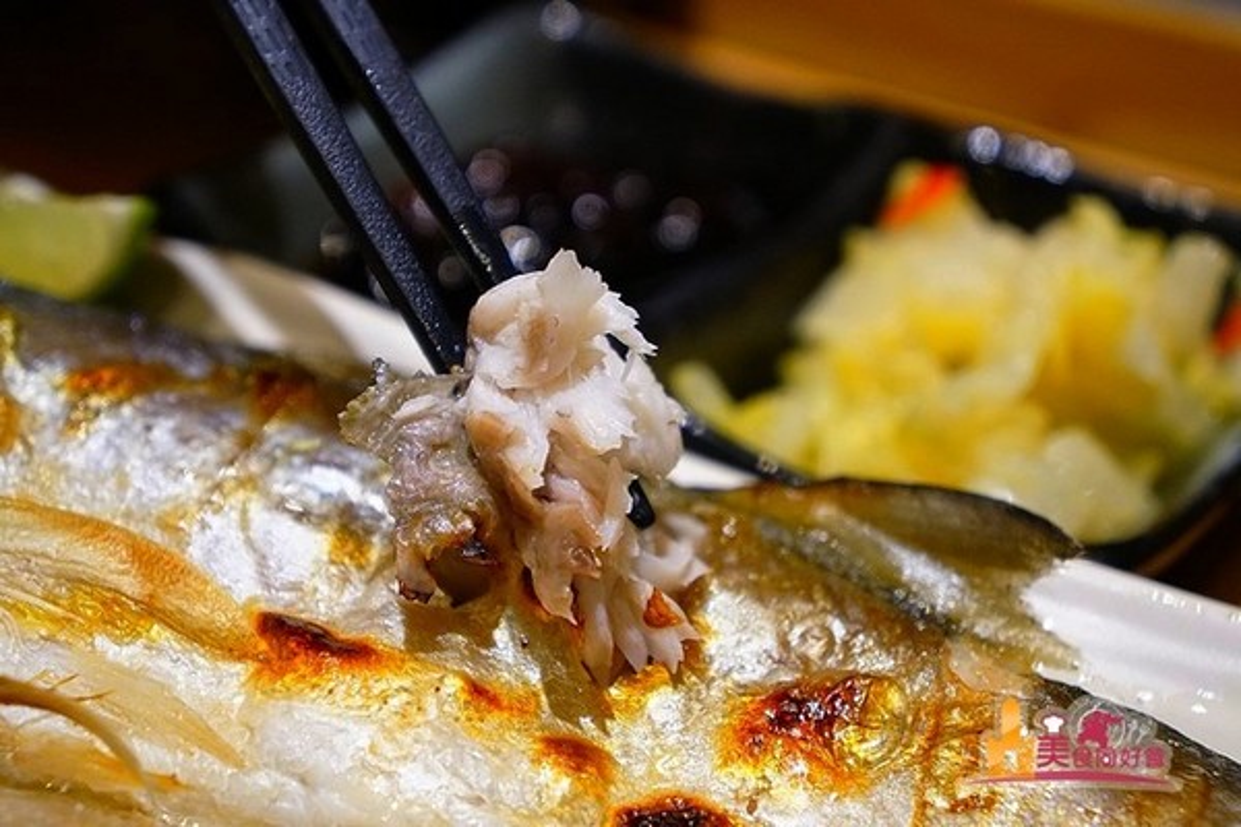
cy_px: 414
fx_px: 2223
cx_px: 620
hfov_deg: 31.2
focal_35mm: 64
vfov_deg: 21.1
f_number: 4.5
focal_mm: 43
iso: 2000
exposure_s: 1/80
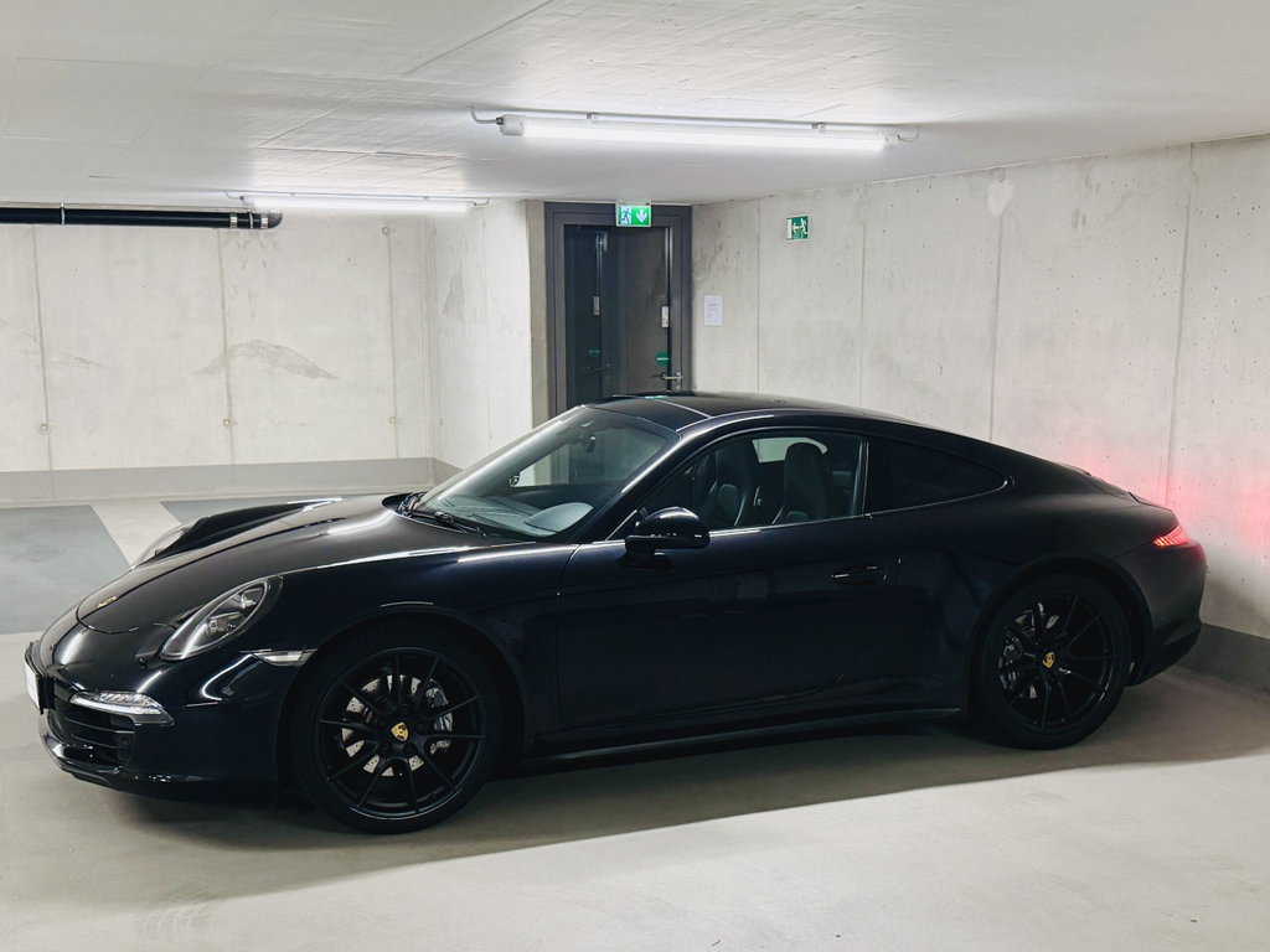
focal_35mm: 24
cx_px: 635
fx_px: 881
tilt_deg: -10.7
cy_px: 476
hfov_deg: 71.6
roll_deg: -0.1
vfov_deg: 56.8
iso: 320
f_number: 1.78
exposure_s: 1/100
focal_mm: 6.76
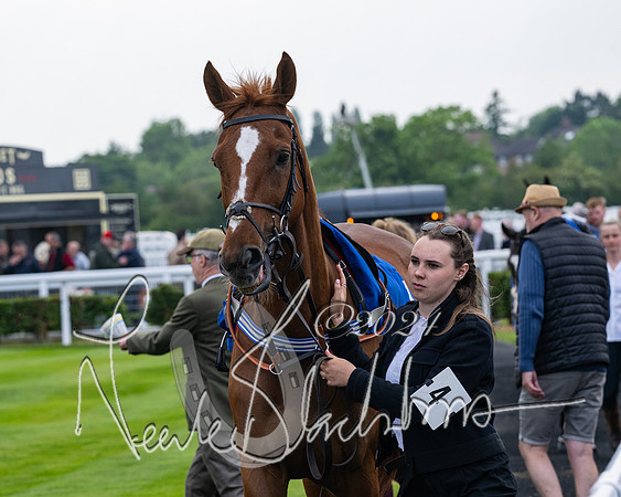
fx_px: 4182
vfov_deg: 6.8
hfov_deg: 8.5
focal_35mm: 228
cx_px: 303
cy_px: 248
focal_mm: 135
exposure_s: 1/640
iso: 400
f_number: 5.6
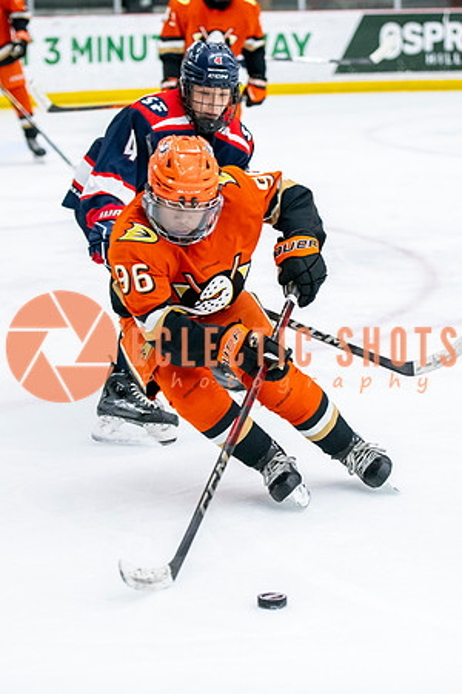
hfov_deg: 11.0
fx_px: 2390
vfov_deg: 16.5
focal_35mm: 124
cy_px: 348
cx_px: 284
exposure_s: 1/800
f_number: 3.2
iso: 2500
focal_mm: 82
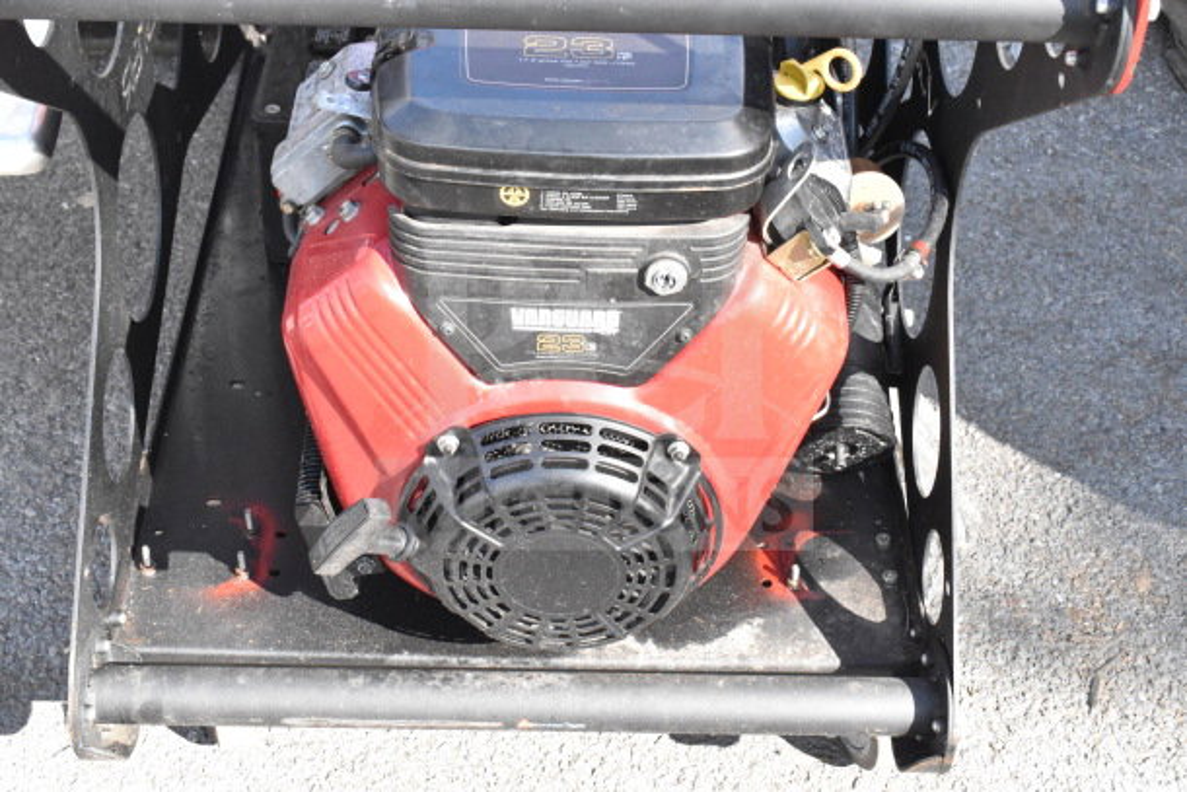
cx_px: 594
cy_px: 396
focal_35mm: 57
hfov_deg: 35.0
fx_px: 1880
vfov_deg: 23.8
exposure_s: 1/800
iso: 6400
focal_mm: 38
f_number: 14
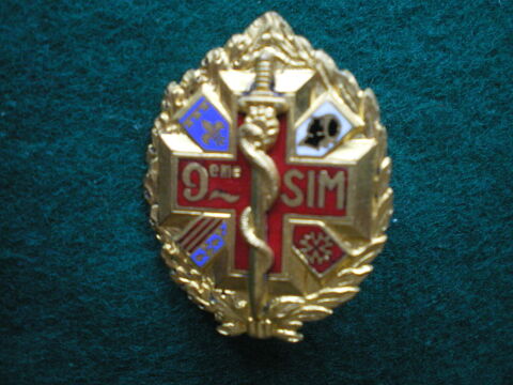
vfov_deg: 37.7
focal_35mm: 38
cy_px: 192
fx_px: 563
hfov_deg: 49.0
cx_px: 256
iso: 400
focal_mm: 6.3
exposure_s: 1/30
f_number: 3.1
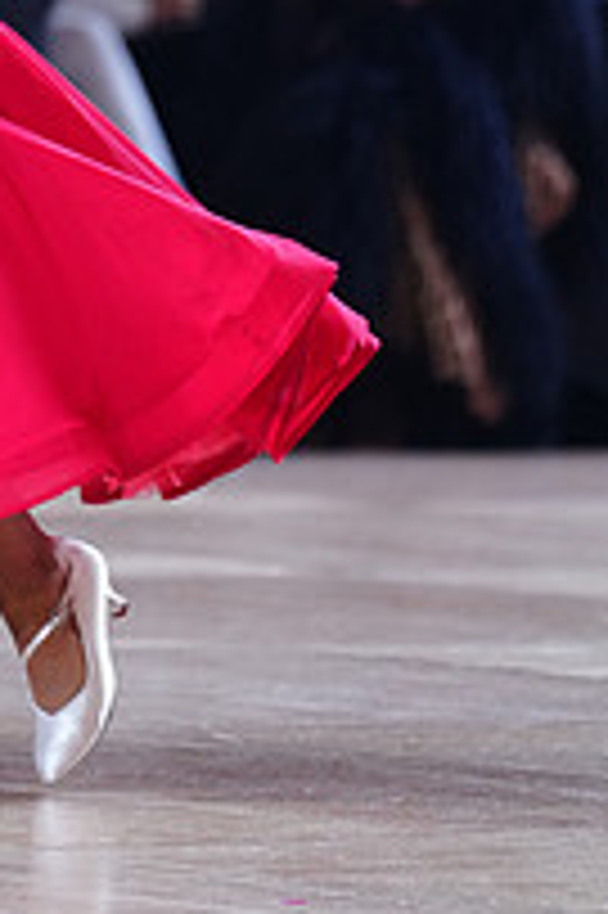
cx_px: -218
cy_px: -248
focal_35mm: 571
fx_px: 14489
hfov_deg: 2.4
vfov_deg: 3.6
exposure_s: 1/500
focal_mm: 200
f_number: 2.8
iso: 1000
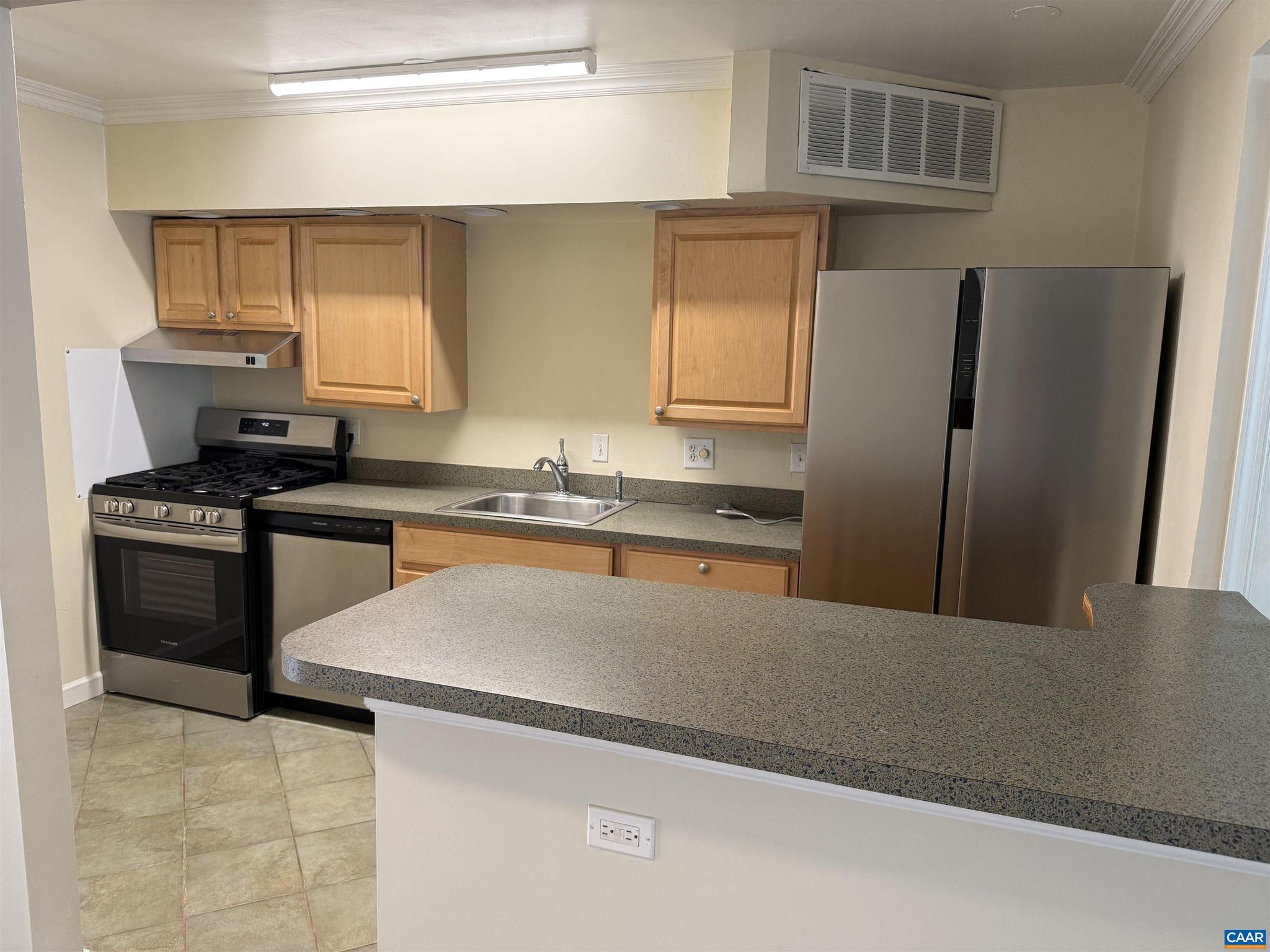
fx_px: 881
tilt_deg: -8.9
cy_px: 476
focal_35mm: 24
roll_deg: -1.3
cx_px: 635
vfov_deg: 56.8
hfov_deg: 71.6
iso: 125
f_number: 1.78
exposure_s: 1/60
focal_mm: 6.76
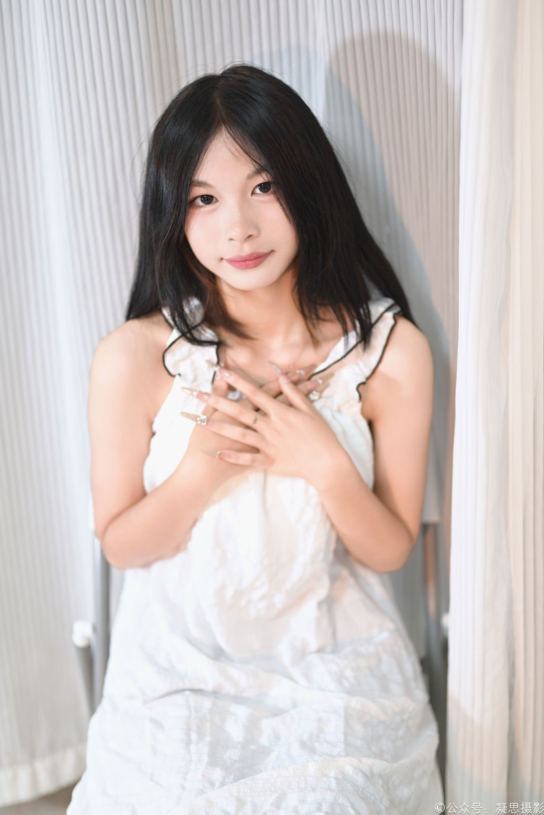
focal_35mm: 50
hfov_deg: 27.0
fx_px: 1133
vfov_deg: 39.6
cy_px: 408
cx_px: 272
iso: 900
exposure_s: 1/100
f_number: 2
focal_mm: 50
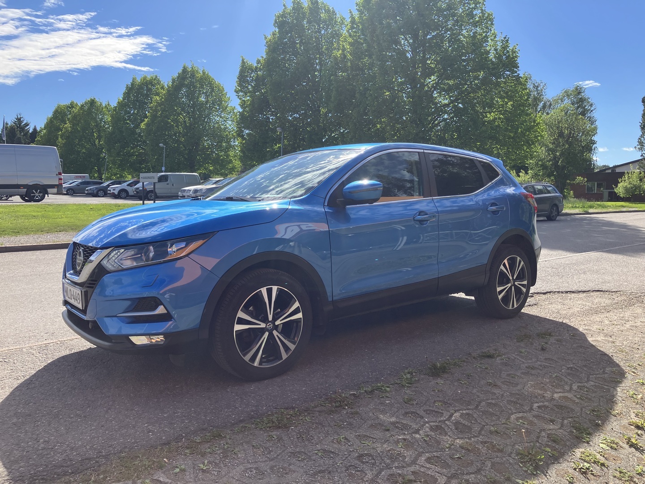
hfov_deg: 63.4
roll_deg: -1.9
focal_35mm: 28
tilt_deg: -2.7
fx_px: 522
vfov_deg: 49.7
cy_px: 242
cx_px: 322
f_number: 1.8
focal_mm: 3.99
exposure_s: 1/1312
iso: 32
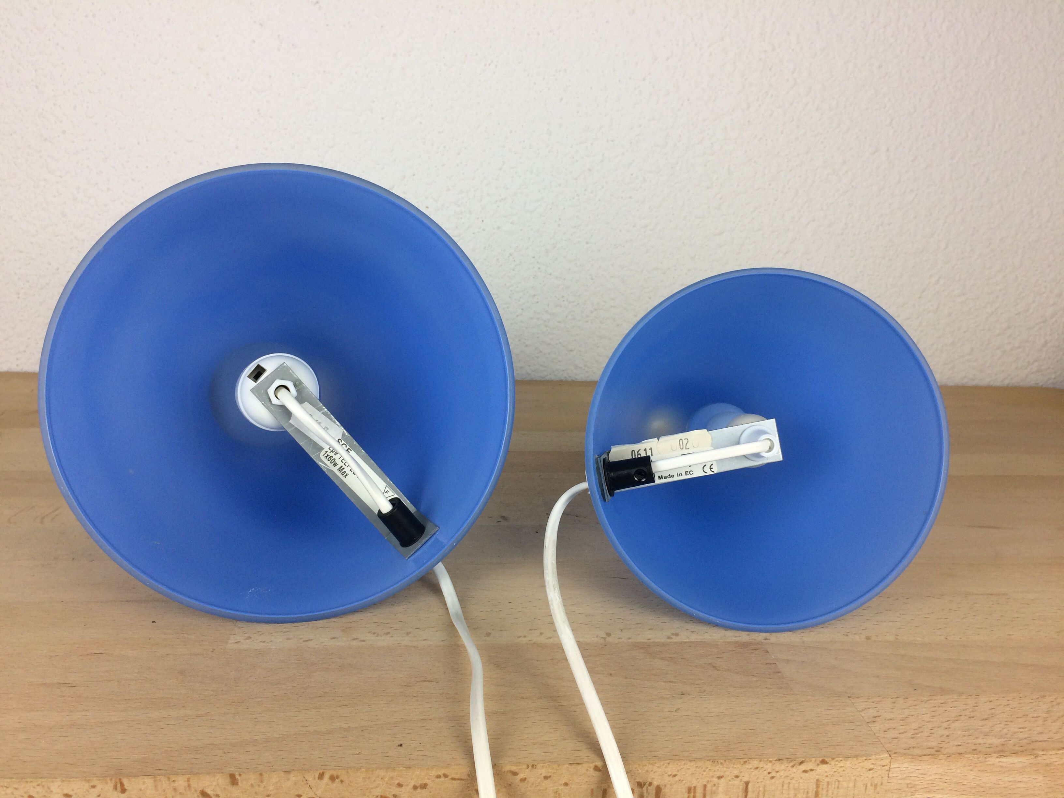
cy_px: 399
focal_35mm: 29
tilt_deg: -14.1
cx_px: 532
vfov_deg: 48.2
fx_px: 891
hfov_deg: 61.7
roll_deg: -1.8
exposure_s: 1/100
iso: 50
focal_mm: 4.15
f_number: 2.2
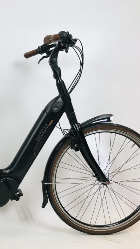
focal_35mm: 41
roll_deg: +0.2
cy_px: 124
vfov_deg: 49.4
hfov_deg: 27.6
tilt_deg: -5.7
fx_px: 270
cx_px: 5
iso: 25
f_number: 1.8
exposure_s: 1/33
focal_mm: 3.99
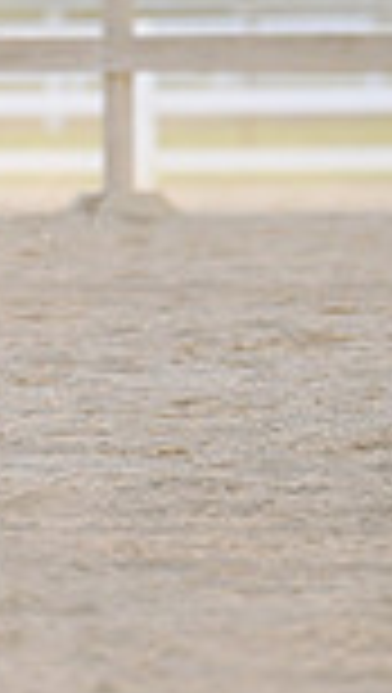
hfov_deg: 1.5
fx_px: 14532
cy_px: -155
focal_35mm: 789
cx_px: -671
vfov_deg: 2.7
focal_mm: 200
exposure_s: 1/1600
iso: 1250
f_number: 4.5
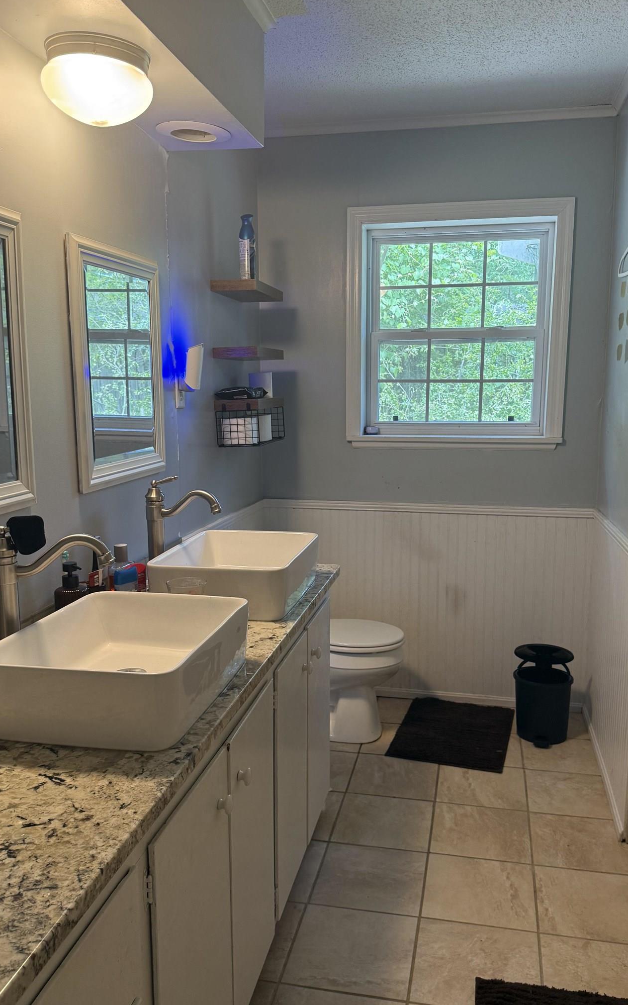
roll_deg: +0.7
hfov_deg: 43.1
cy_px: 520
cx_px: 327
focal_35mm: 29
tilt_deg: -8.7
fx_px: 794
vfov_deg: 64.6
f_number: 1.78
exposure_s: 1/60
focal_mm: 6.76
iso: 160
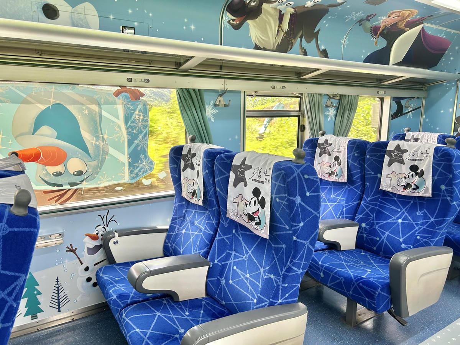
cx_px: 230
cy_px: 172
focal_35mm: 26
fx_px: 346
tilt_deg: -8.7
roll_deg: +1.1
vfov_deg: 53.1
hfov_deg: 67.3
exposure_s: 1/121
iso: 80
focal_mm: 5.7
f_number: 1.5
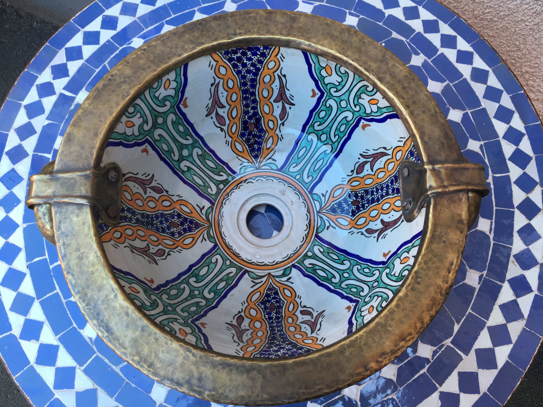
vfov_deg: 48.2
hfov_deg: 61.7
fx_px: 455
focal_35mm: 29
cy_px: 204
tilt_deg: -73.1
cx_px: 272
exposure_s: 1/100
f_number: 2.2
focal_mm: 4.15
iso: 40
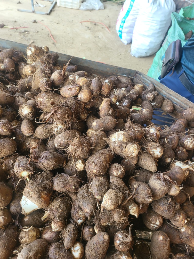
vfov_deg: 71.6
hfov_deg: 56.8
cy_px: 130
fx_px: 179
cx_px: 97
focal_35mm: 24
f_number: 1.8
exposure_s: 1/120
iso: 80
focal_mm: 5
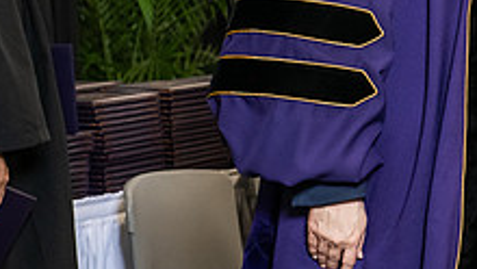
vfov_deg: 6.3
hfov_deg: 11.0
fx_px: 2442
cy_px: -66
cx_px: 562
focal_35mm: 193
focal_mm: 70
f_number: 5
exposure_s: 1/200
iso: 2500
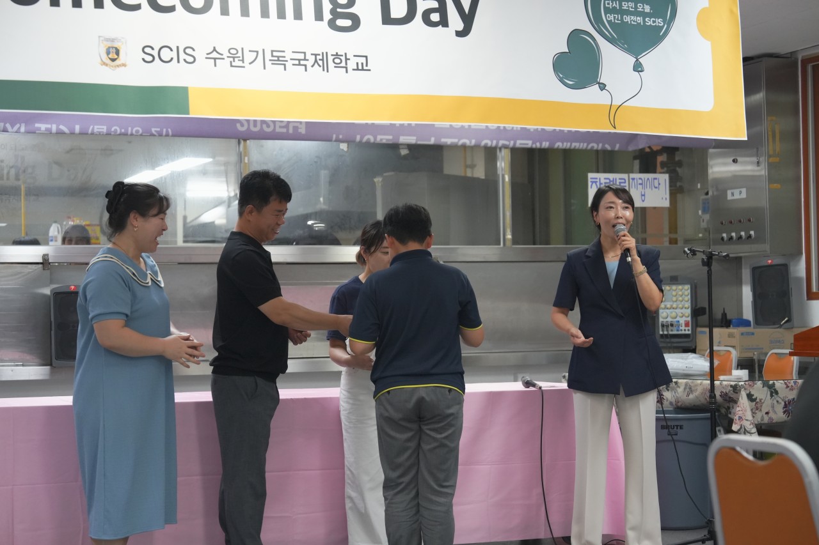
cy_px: 272
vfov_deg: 19.5
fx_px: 1592
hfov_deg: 28.8
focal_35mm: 70
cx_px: 410
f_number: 4.5
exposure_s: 1/160
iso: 4000
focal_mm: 70
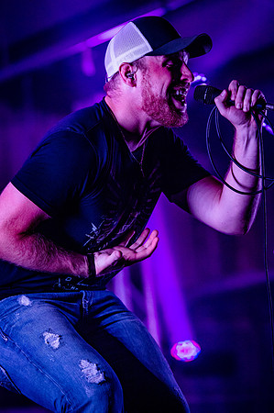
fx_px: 1945
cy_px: 206
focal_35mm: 170
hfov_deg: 8.1
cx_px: 137
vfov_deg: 12.1
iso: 5000
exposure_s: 1/250
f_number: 4.5
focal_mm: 170
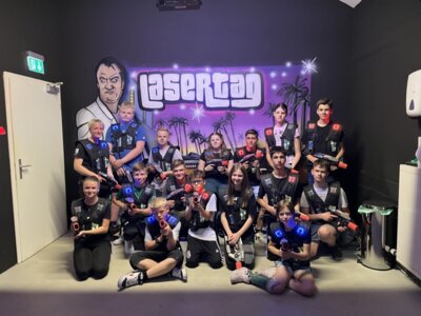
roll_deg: +1.1
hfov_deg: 67.3
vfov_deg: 53.1
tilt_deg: -5.2
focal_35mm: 26
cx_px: 210
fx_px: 316
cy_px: 158
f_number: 1.6
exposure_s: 1/33
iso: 640
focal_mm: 5.1
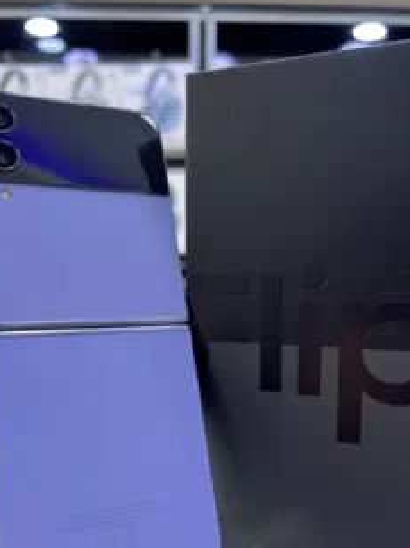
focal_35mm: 34
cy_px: 335
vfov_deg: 53.5
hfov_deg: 41.7
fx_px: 538
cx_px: 195
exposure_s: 1/100
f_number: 1.5
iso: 40
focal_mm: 5.7
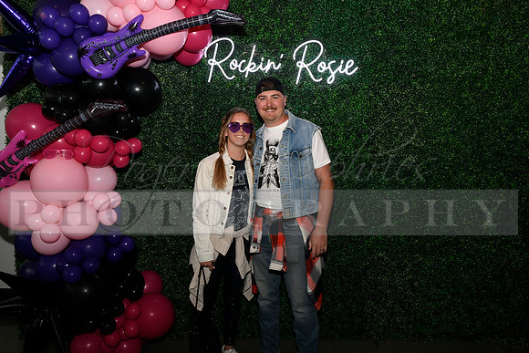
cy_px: 176
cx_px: 264
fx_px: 426
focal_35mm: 29
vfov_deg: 45.0
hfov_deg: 63.6
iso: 500
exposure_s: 1/60
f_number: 6.3
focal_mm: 29
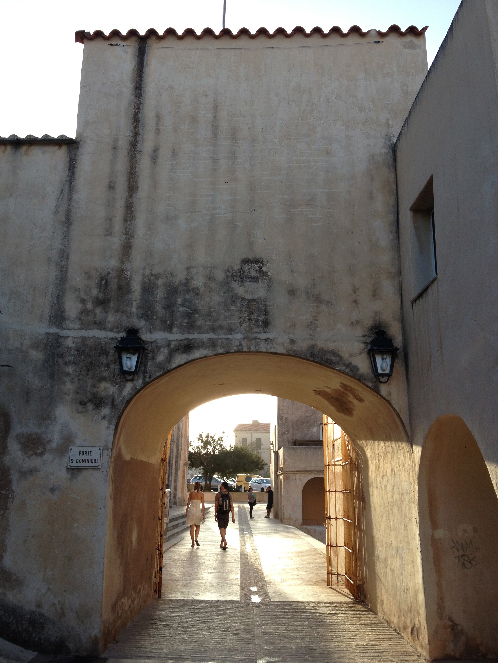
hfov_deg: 40.7
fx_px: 671
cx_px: 249
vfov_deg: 52.6
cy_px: 332
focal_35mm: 35
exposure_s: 1/445
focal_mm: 4.28
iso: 64
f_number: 2.4
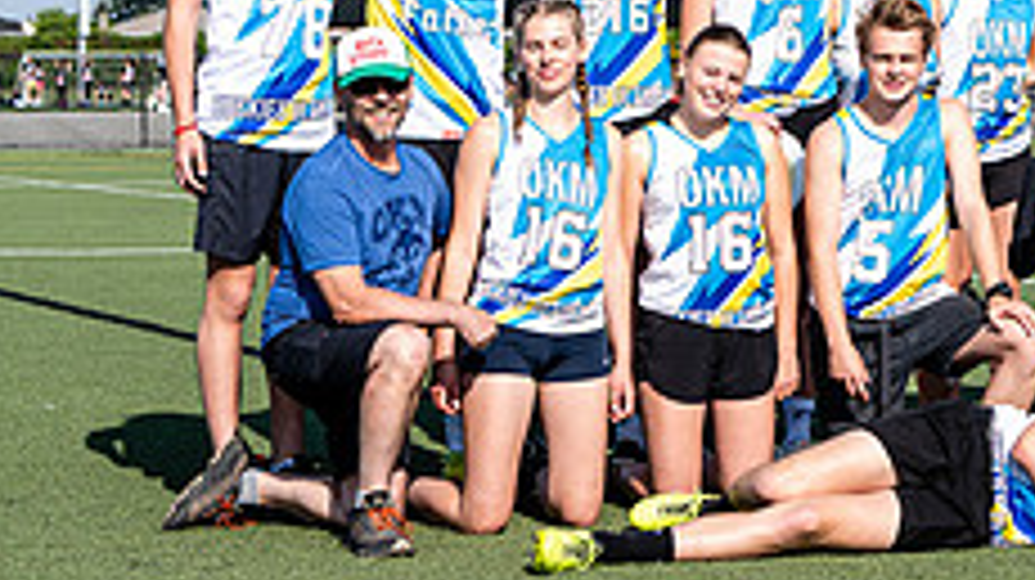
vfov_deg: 9.5
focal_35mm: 127
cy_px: 128
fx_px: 3483
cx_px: 1251
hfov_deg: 16.2
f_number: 5.6
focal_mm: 48
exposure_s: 1/250
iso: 64
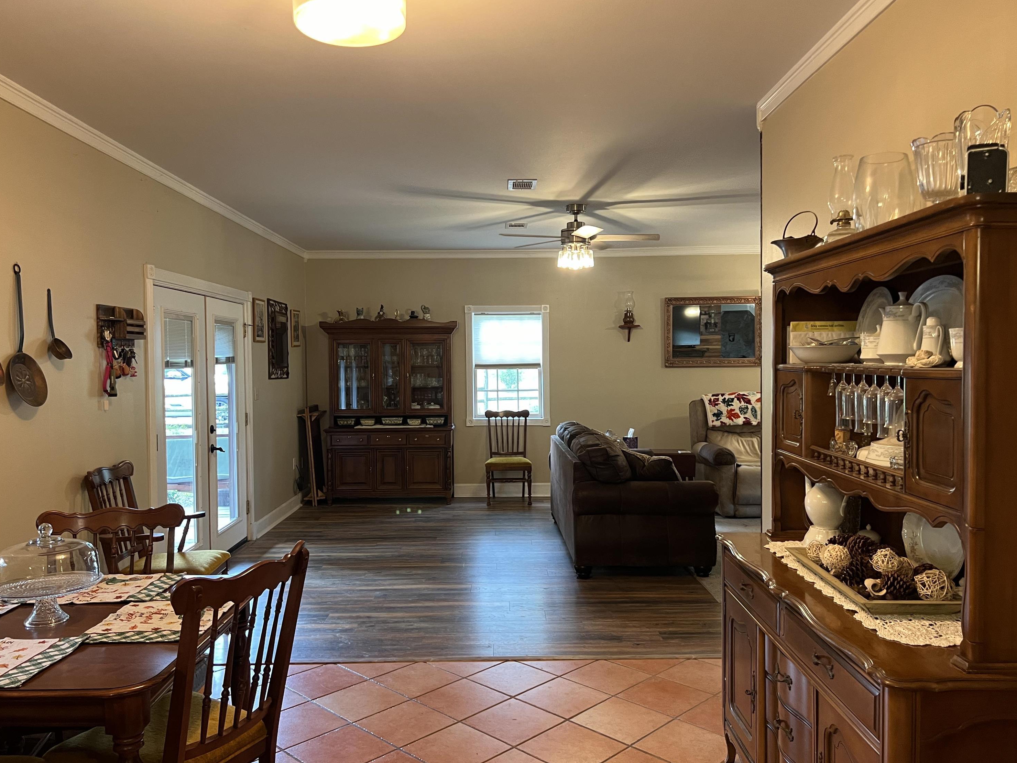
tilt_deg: -2.4
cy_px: 384
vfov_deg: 51.4
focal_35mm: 27
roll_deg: +0.6
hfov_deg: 65.3
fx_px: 793
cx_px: 496
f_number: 1.5
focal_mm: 5.7
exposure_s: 1/60
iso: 250
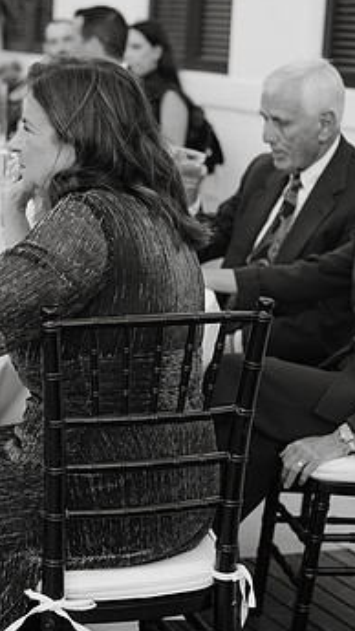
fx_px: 1473
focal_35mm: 88
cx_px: -73
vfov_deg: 24.2
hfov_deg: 13.4
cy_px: 316
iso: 200
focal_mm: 50
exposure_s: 1/500
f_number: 2.8
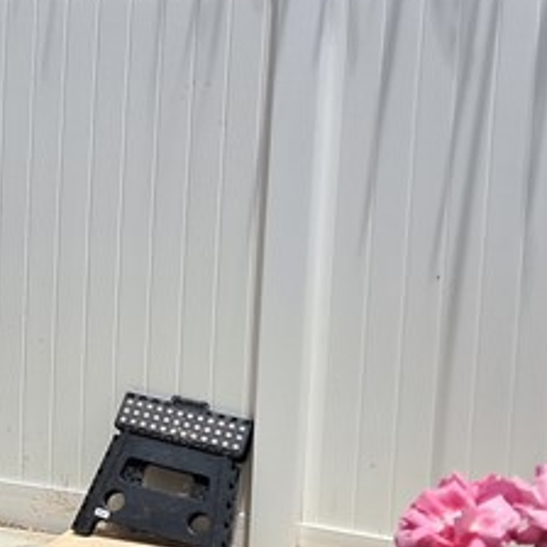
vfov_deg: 16.0
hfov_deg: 14.8
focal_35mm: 109
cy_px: 237
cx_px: -286
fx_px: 1949
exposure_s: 1/720
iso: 50
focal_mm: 4
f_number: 1.8
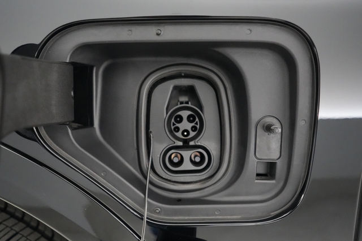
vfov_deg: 46.4
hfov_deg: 65.5
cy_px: 120
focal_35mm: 28
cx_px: 181
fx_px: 281
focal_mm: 28
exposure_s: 1/160
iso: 12800
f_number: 2.8
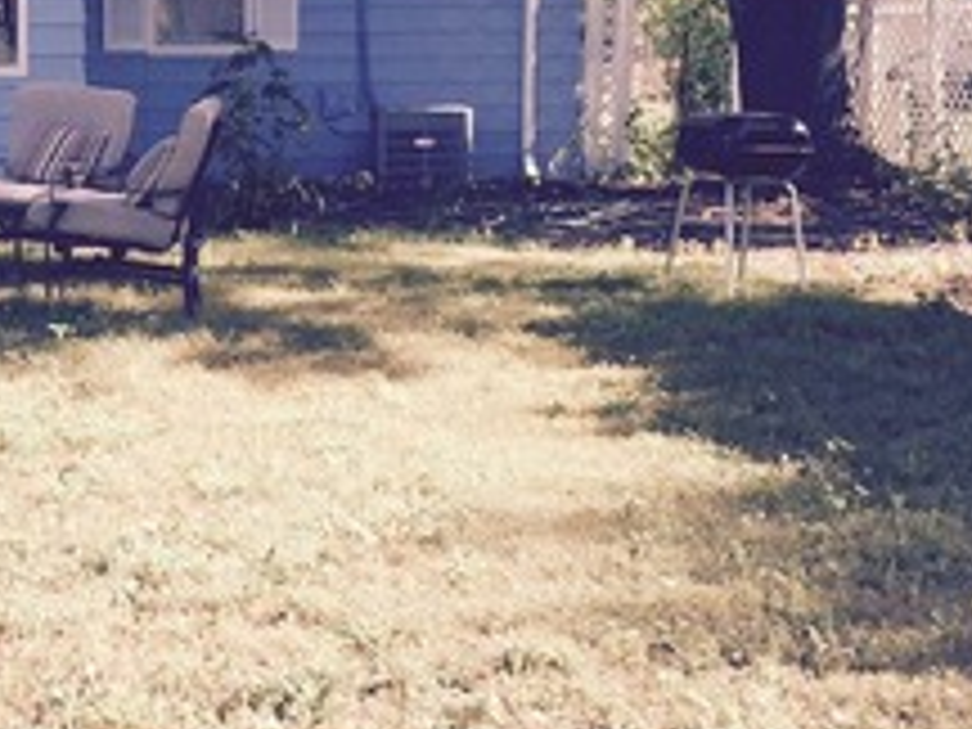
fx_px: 2415
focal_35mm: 86
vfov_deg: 17.0
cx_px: -63
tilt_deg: -1.4
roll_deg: -0.7
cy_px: 148
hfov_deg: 21.7
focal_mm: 4.15
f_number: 2.2
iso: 32
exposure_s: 1/482
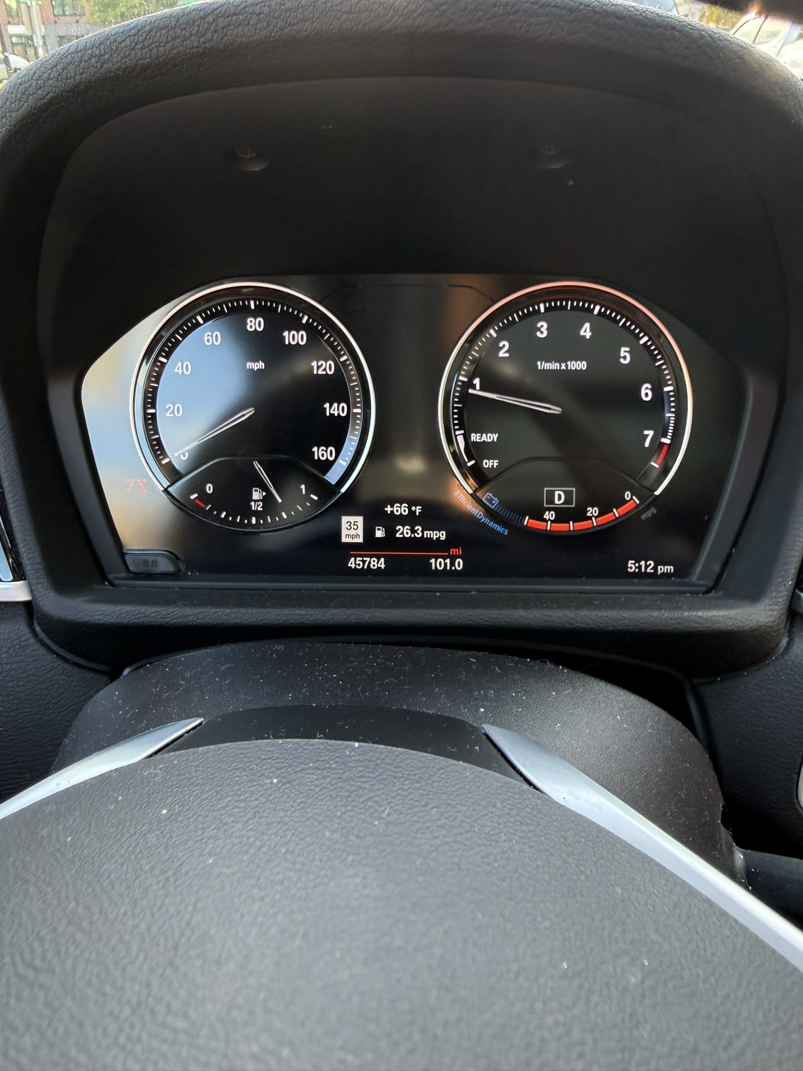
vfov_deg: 69.4
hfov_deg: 54.9
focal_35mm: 25
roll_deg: -0.3
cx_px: 402
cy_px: 536
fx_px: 773
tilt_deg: -26.2
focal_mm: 2.22
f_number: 2.2
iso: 250
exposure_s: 1/100
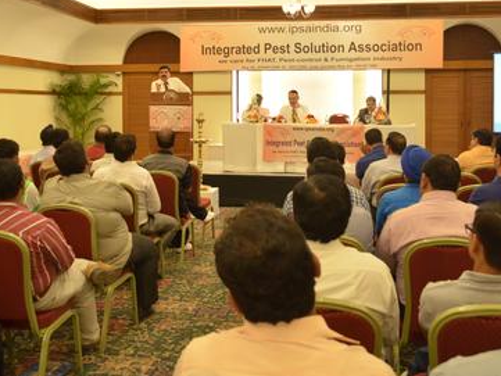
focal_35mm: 43
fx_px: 623
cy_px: 106
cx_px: 254
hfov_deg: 43.8
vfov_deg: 33.1
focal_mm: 18
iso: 1000
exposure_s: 1/40
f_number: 4
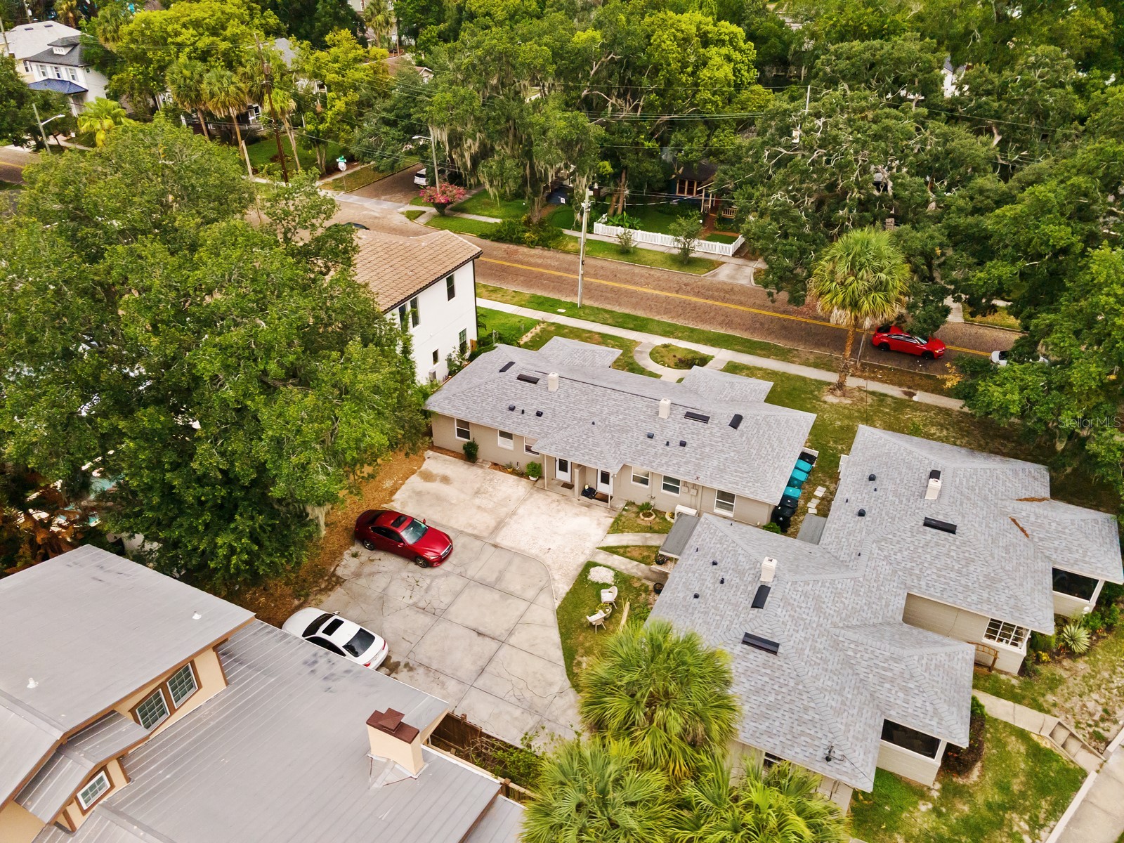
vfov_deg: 56.8
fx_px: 779
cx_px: 562
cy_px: 422
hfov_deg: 71.6
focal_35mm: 24
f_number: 2.8
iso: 100
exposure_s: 1/40
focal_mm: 4.5
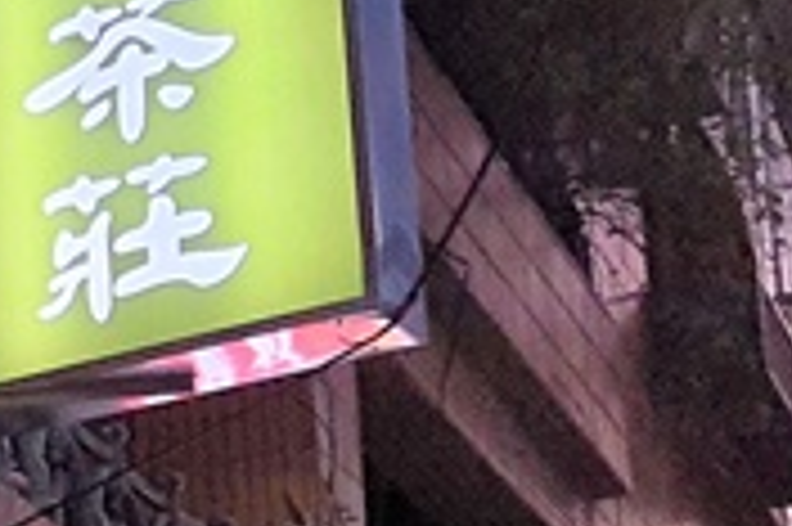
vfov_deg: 8.4
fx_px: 3385
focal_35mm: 154
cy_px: 1083
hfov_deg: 10.8
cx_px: -1274
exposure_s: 1/40
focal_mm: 4.32
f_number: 1.7
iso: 200
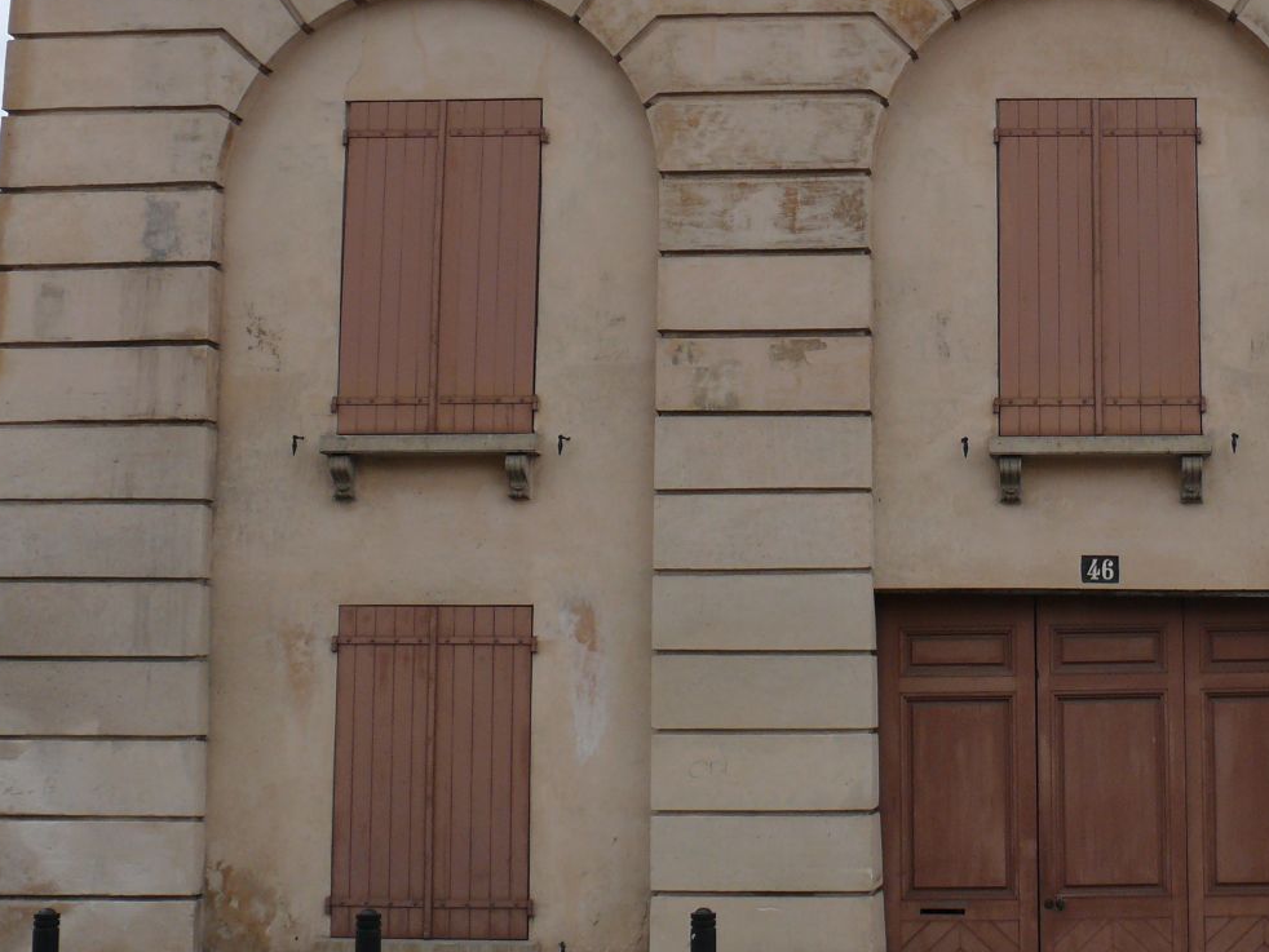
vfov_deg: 22.5
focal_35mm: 65
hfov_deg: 28.8
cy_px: 285
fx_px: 2383
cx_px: 1117
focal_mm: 7.4
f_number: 4.5
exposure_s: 1/250
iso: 100
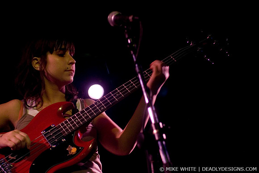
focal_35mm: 72
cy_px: 86
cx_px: 130
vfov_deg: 18.9
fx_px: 518
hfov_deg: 28.1
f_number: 2.8
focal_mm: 48
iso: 800
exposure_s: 1/80
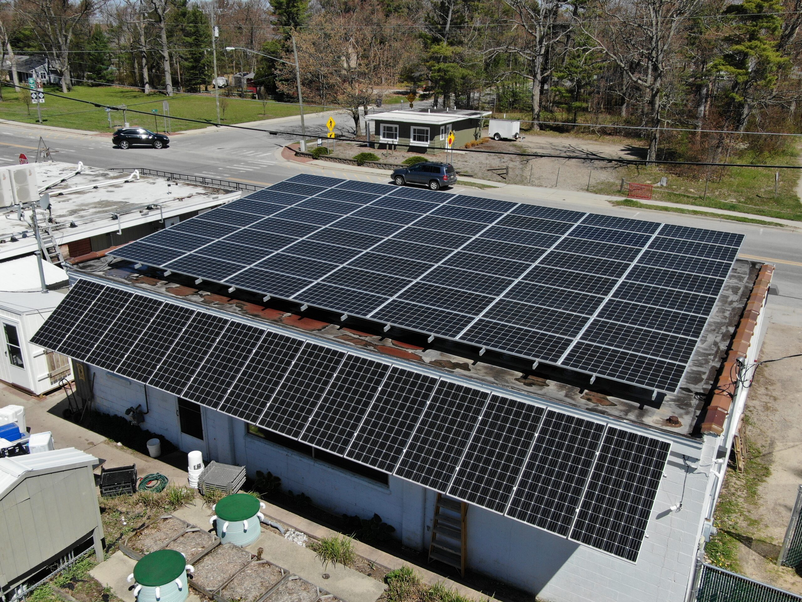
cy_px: 301
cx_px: 401
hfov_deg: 56.8
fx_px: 741
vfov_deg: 44.2
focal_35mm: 32
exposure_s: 1/1600
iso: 100
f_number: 3.1
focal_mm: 5.45
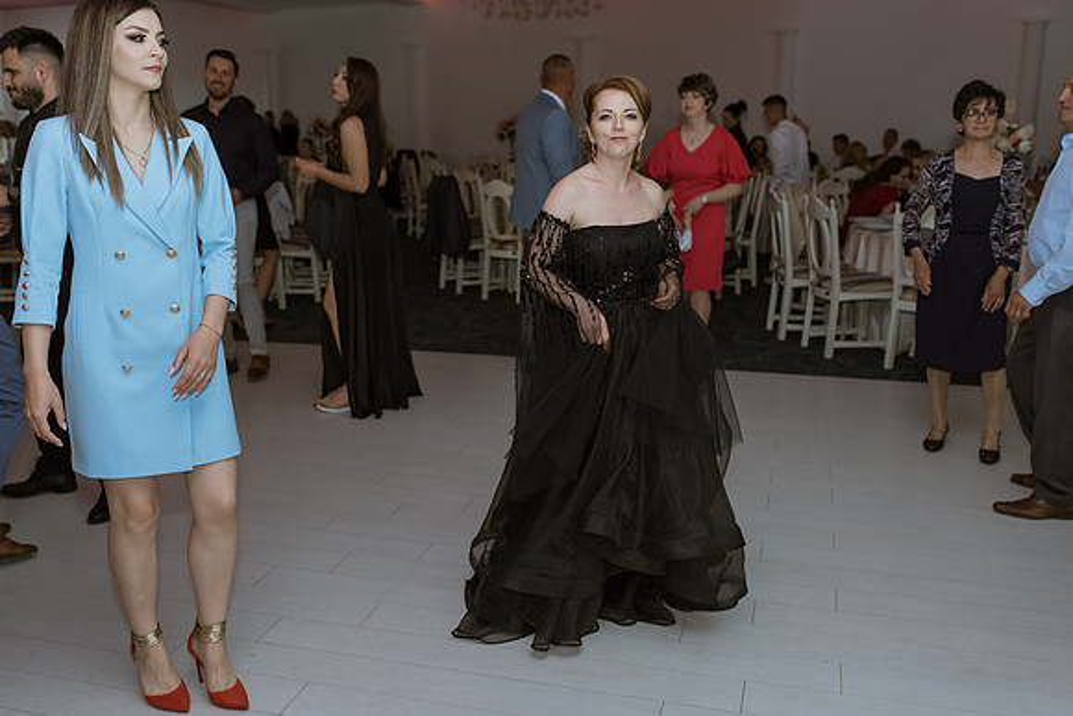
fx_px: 1043
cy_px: 358
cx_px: 536
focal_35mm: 35
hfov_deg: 54.4
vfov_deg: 37.9
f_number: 2.8
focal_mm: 35
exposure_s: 1/200
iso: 1000
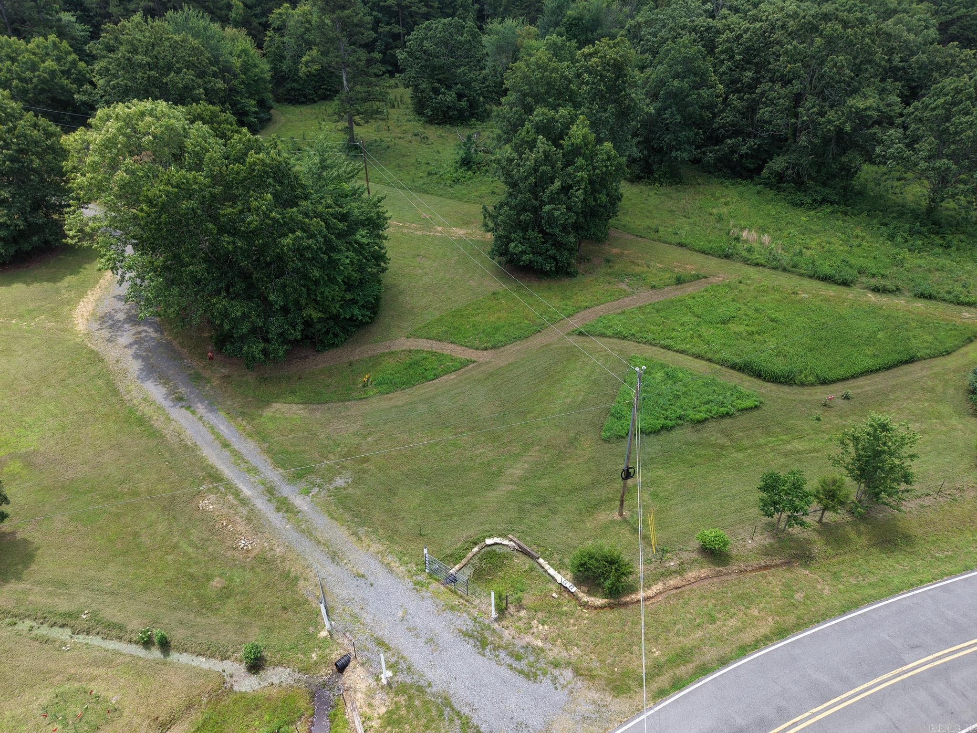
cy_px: 366
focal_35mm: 23
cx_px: 488
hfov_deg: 73.9
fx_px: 649
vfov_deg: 58.9
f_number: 1.8
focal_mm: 8.67
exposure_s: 1/2000
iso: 120
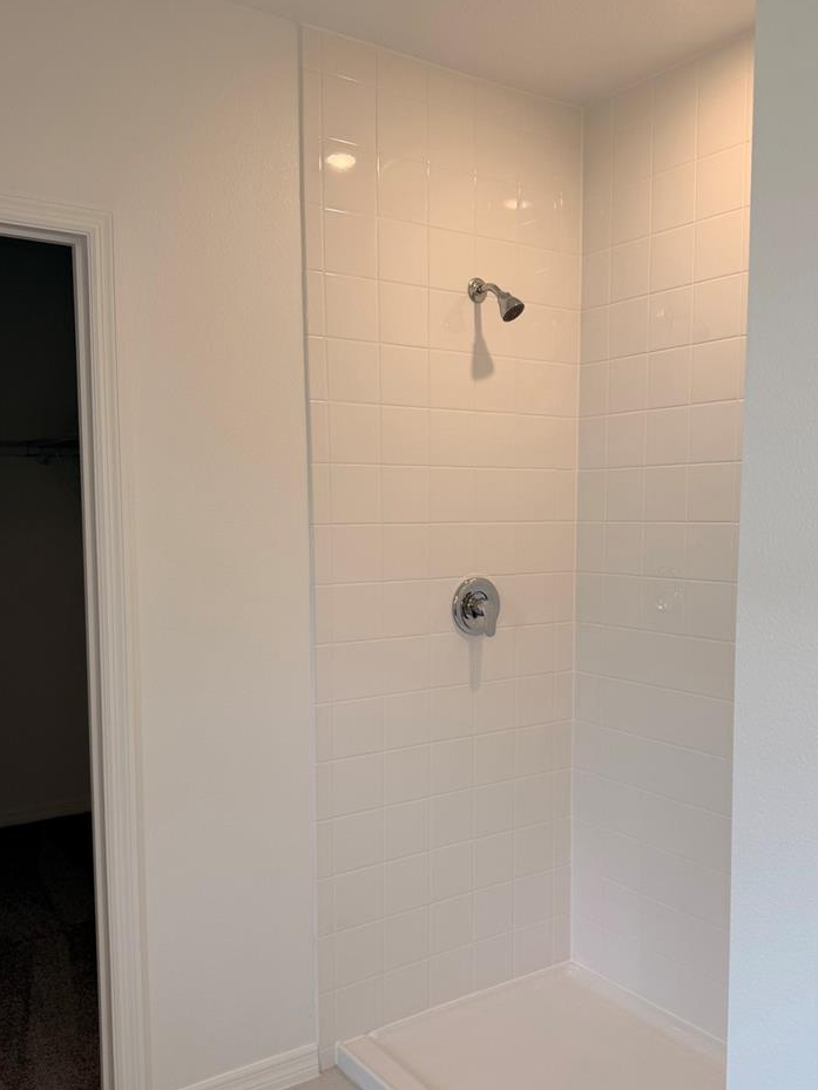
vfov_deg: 58.2
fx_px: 977
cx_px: 461
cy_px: 604
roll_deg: +0.8
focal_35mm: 31
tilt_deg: -6.8
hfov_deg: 45.4
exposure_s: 1/189
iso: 64
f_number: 1.78
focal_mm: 6.76
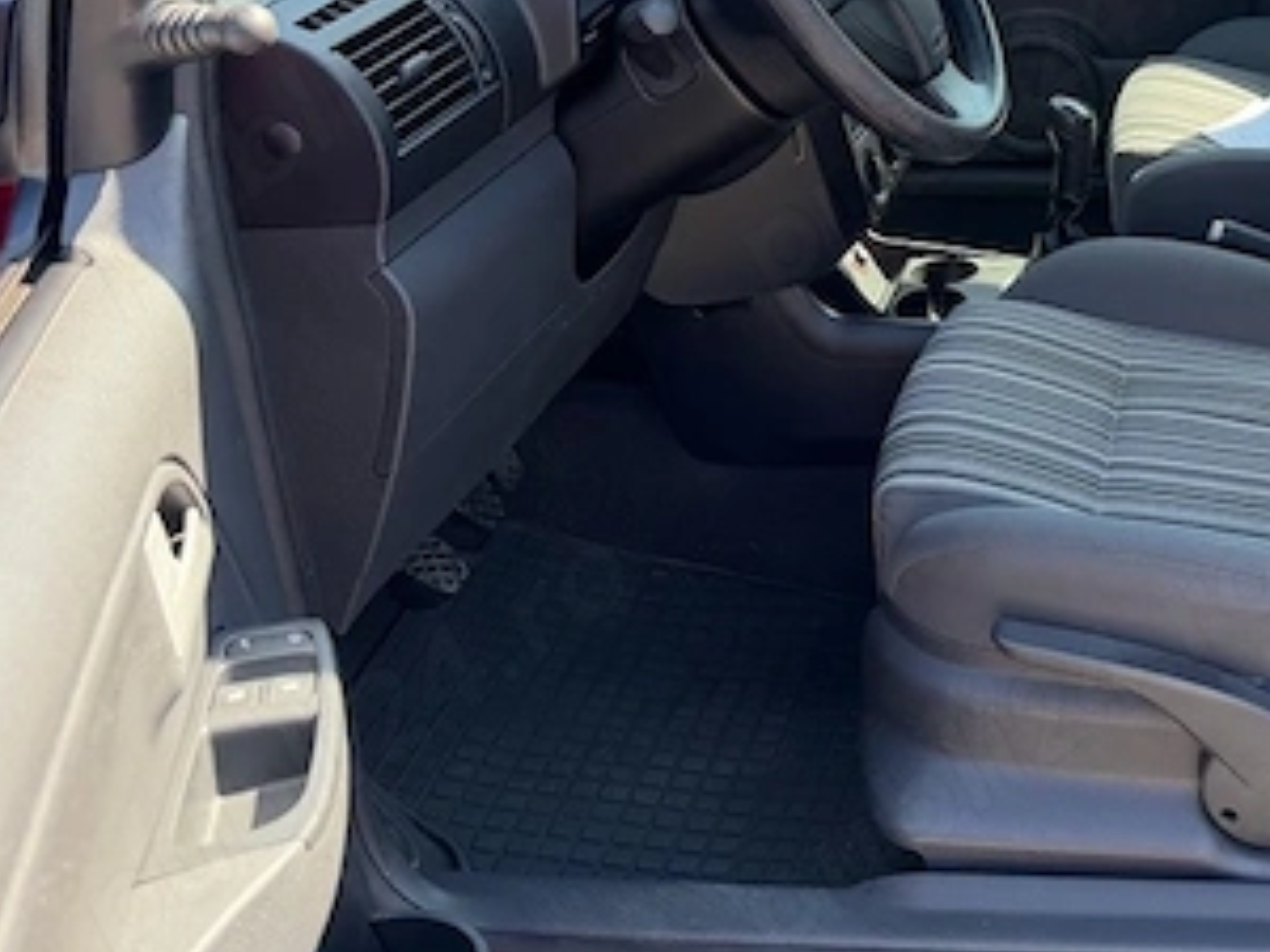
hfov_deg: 36.7
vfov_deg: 29.1
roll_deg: -0.6
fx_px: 1761
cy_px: 106
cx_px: 1181
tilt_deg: -21.8
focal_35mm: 48
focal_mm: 6.76
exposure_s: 1/275
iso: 80
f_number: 1.78
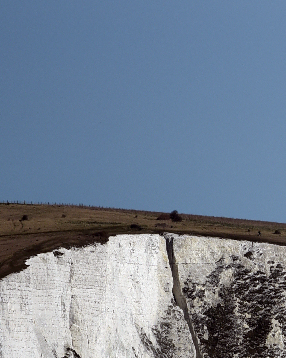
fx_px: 9132
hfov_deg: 1.8
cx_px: 707
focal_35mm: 863
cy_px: 456
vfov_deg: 2.2
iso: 100
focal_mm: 200
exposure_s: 1/3200
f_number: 4
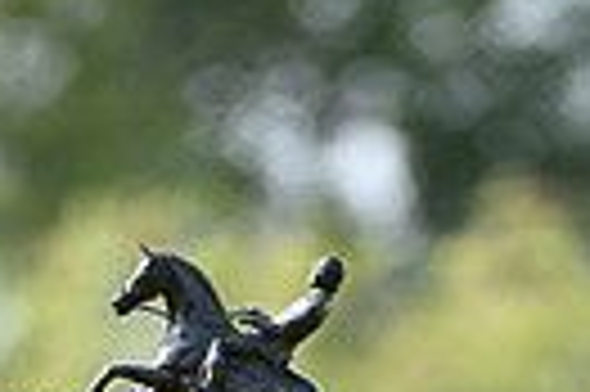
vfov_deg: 0.9
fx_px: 25355
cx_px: 363
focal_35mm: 1549
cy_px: 1036
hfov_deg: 1.3
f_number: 4.5
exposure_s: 1/1250
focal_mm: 350
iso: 900
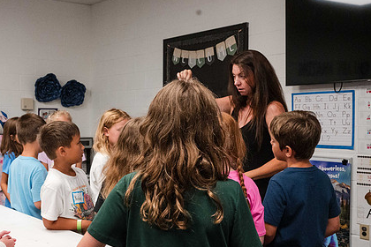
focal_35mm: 52
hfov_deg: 37.8
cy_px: 137
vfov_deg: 26.0
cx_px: 128
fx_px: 536
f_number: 8
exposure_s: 1/250
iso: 6400
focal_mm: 35
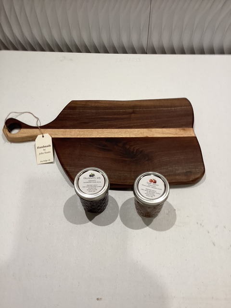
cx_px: 116
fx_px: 276
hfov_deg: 45.4
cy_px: 154
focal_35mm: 31
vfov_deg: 58.4
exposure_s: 1/60
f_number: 2.4
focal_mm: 3.3
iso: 80
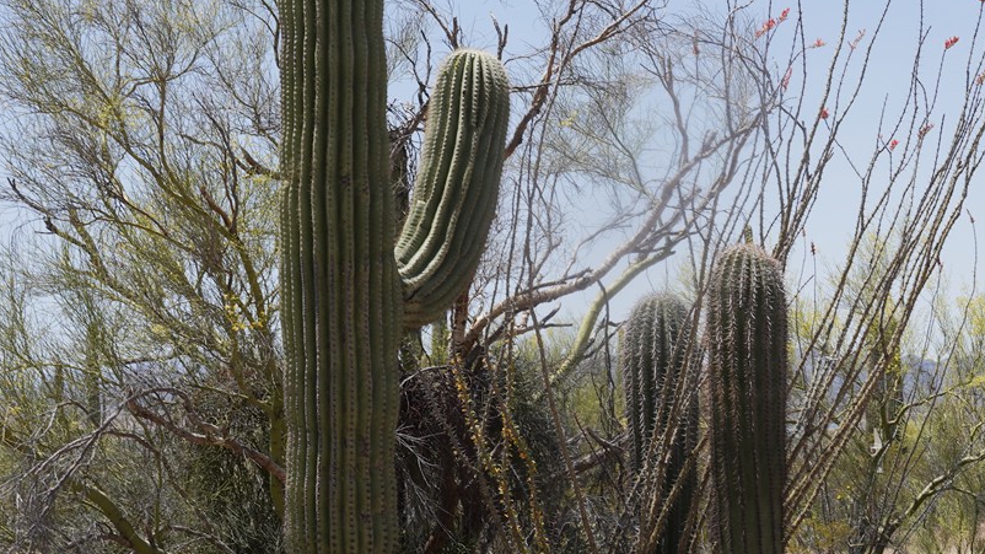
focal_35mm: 81
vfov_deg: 14.9
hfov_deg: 25.7
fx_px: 2115
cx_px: 802
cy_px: 265
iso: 100
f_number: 20
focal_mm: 31
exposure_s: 1/80
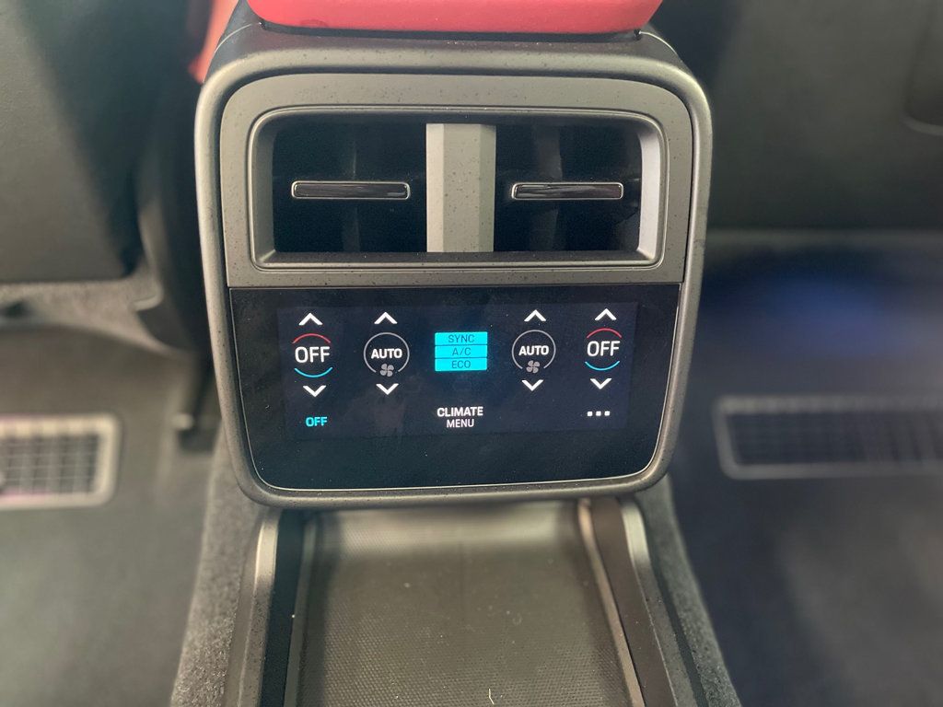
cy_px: 354
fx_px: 708
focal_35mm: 26
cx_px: 472
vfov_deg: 53.1
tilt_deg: -36.9
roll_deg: -3.4
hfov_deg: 67.3
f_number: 1.6
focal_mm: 4.2
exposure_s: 1/30
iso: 1000
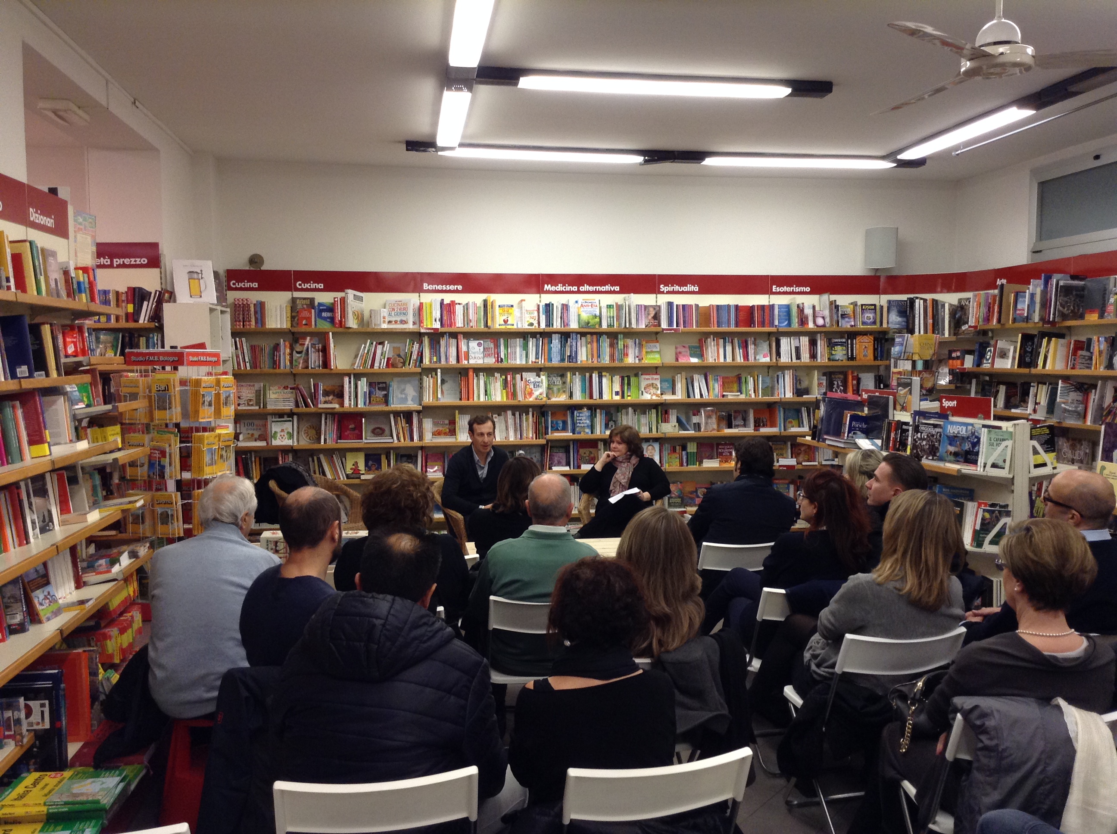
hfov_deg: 55.4
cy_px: 417
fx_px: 1063
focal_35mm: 33
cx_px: 558
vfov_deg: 42.8
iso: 64
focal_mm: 3.3
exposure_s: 1/24
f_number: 2.4
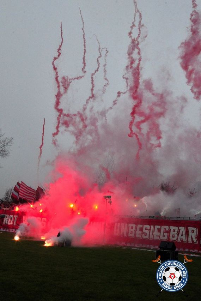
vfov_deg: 81.2
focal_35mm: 21
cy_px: 150
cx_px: 100
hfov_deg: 59.6
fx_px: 176
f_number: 20
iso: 500
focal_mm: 14
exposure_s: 1/200
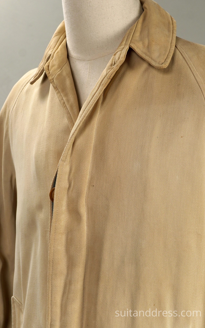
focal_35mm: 49
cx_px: 101
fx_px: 438
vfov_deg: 41.1
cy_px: 164
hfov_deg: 26.3
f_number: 6.3
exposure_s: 1/50
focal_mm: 32
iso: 320
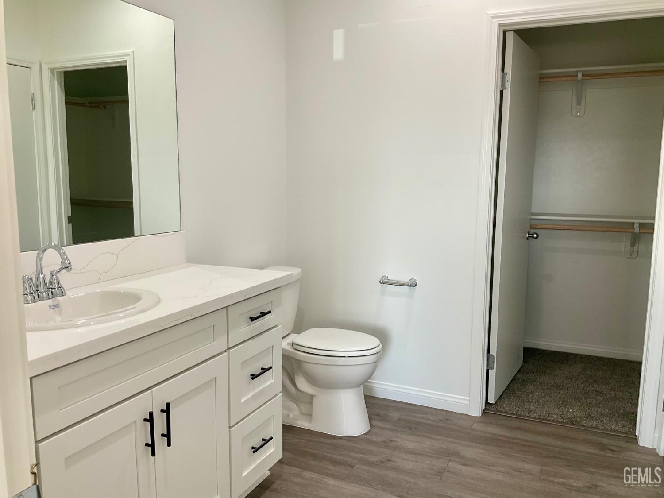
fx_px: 556
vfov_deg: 48.2
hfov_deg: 61.7
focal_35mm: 29
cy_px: 249
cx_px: 332
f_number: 1.8
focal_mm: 3
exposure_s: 1/60
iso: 40
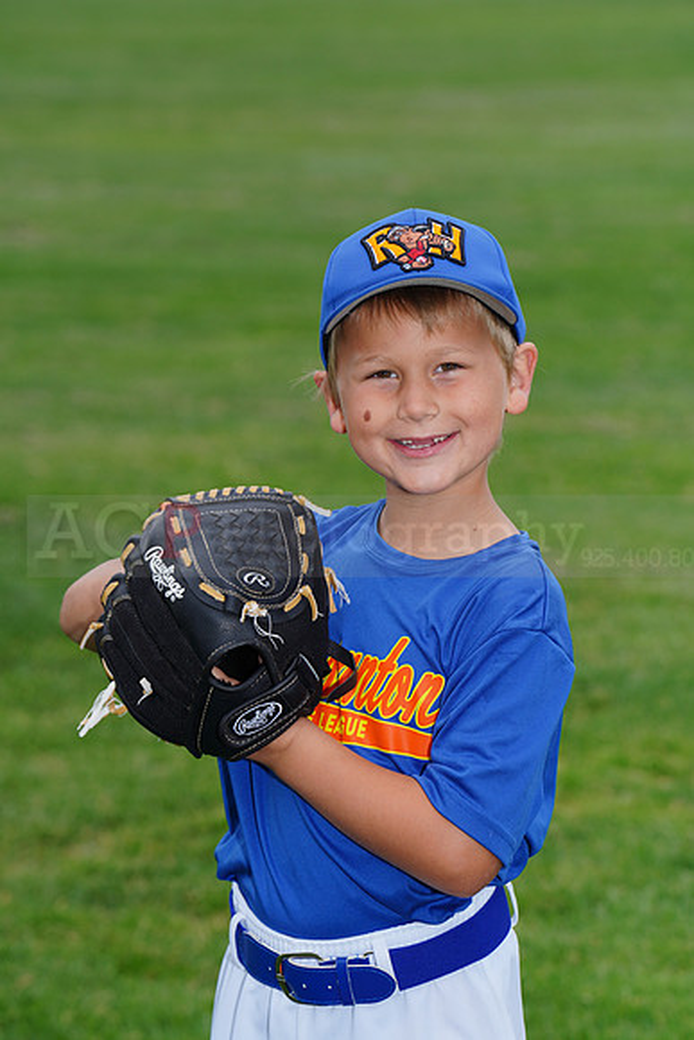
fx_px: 5693
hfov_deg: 7.0
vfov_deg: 10.4
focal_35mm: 197
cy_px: 520
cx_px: 347
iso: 160
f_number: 9
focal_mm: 197
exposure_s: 1/200
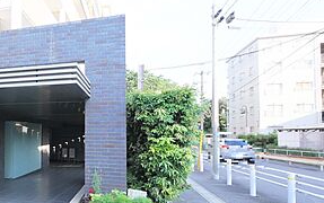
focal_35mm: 31
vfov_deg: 40.3
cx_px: 12
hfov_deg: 51.3
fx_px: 274
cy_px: 131
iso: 200
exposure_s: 1/200
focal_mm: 7
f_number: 5.6
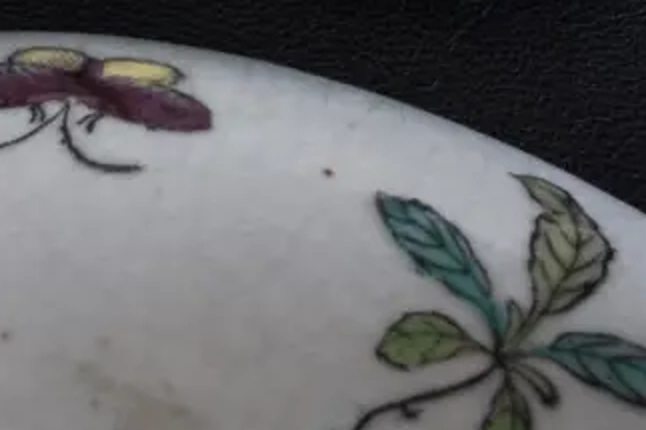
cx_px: 184
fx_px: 1596
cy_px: -236
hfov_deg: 22.7
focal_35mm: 89
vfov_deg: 14.2
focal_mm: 2.87
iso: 160
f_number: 2
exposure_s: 1/100
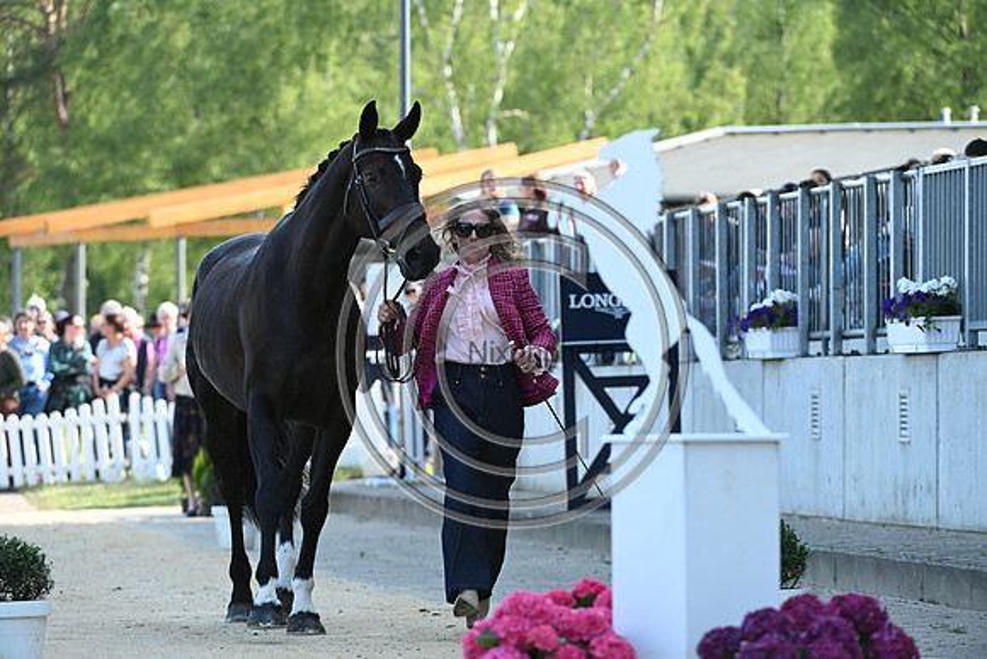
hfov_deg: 9.4
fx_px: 6033
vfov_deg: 6.2
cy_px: 330
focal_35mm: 220
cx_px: 494
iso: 1600
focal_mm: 220
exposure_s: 1/1250
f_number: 5.6
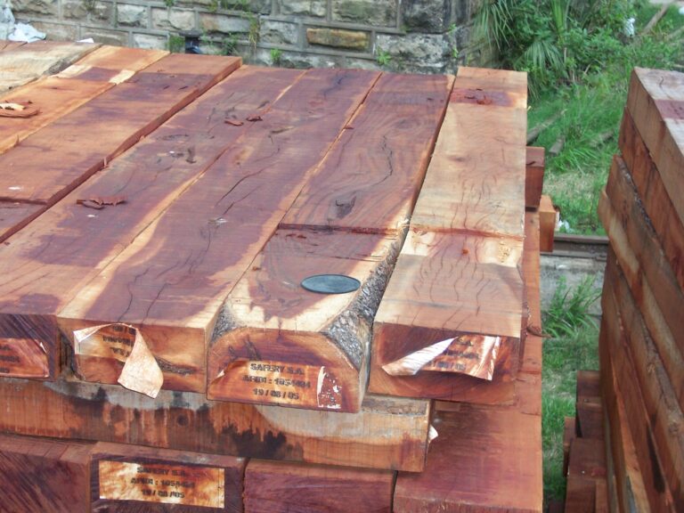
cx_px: 342
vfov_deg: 21.0
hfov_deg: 27.8
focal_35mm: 70
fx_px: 1383
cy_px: 256
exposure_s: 1/125
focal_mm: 12
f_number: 3.8
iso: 160
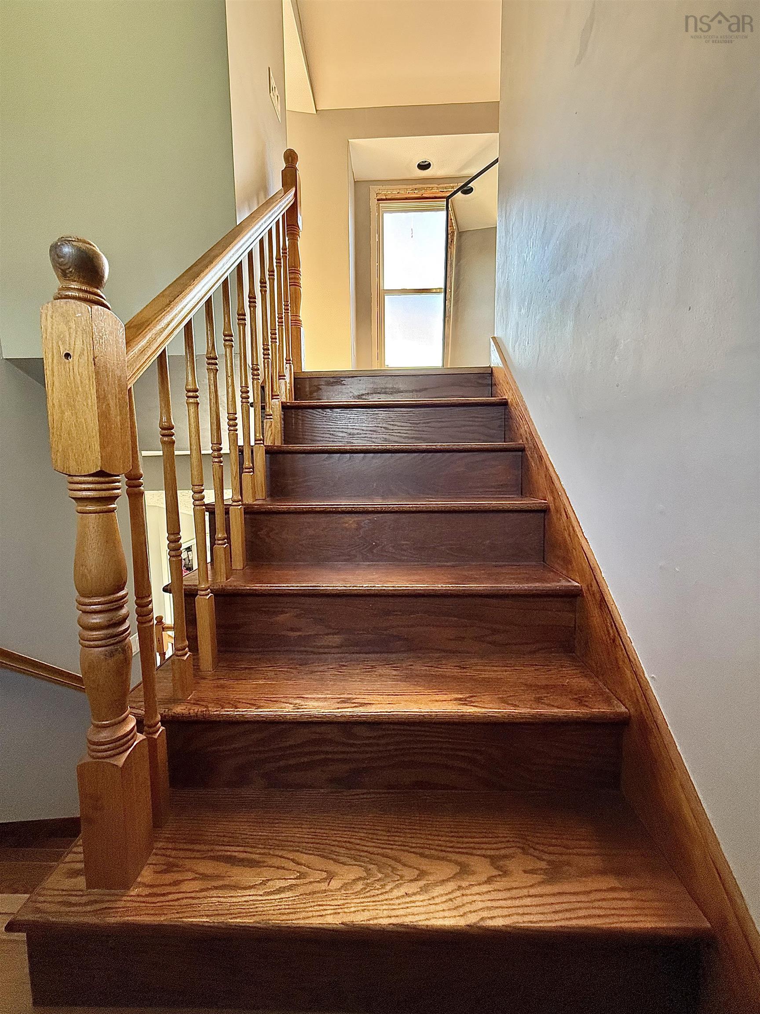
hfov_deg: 85.7
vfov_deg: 102.1
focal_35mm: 14
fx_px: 410
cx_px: 380
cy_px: 507
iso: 200
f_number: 2.2
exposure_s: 1/99
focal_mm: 2.22
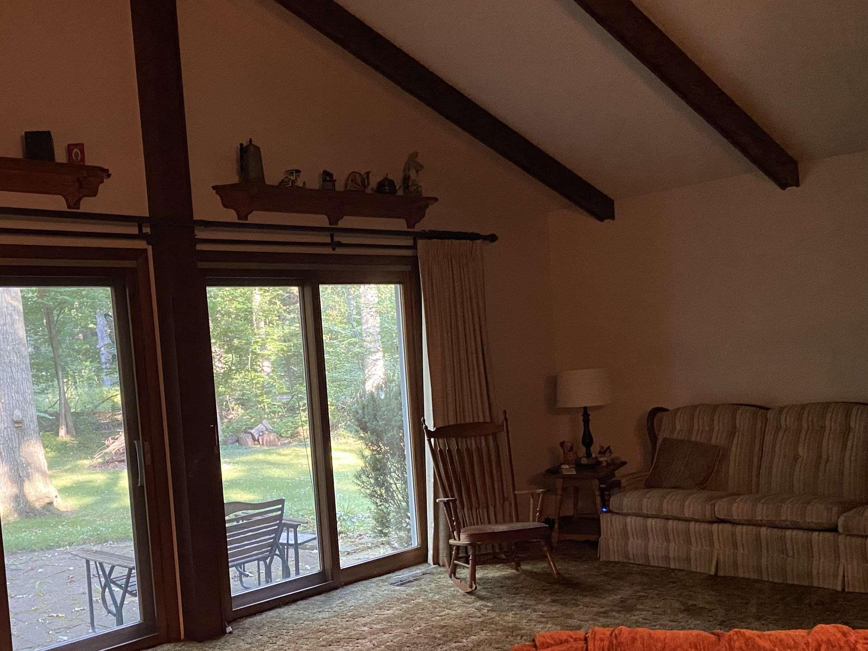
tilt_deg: -3.3
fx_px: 928
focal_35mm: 37
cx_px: 277
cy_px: 415
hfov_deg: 49.1
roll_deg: +4.2
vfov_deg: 38.4
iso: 640
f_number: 1.8
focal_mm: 4.25
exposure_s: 1/40
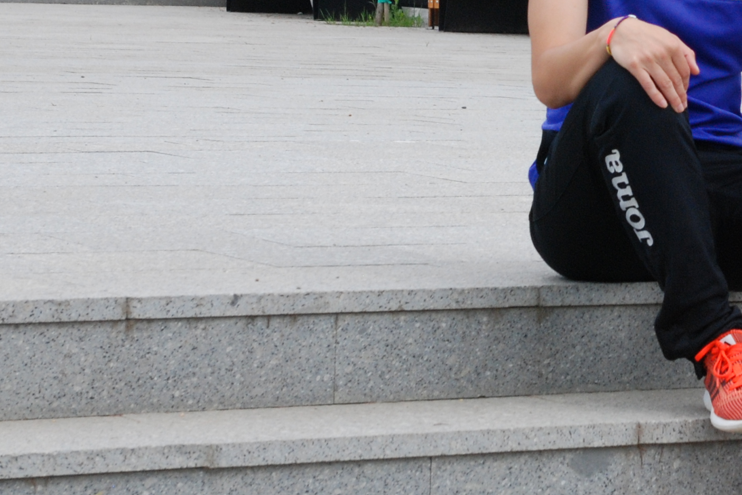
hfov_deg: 11.7
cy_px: -108
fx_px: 3586
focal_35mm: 174
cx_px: 725
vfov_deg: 7.8
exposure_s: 1/320
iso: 400
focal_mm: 42
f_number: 9
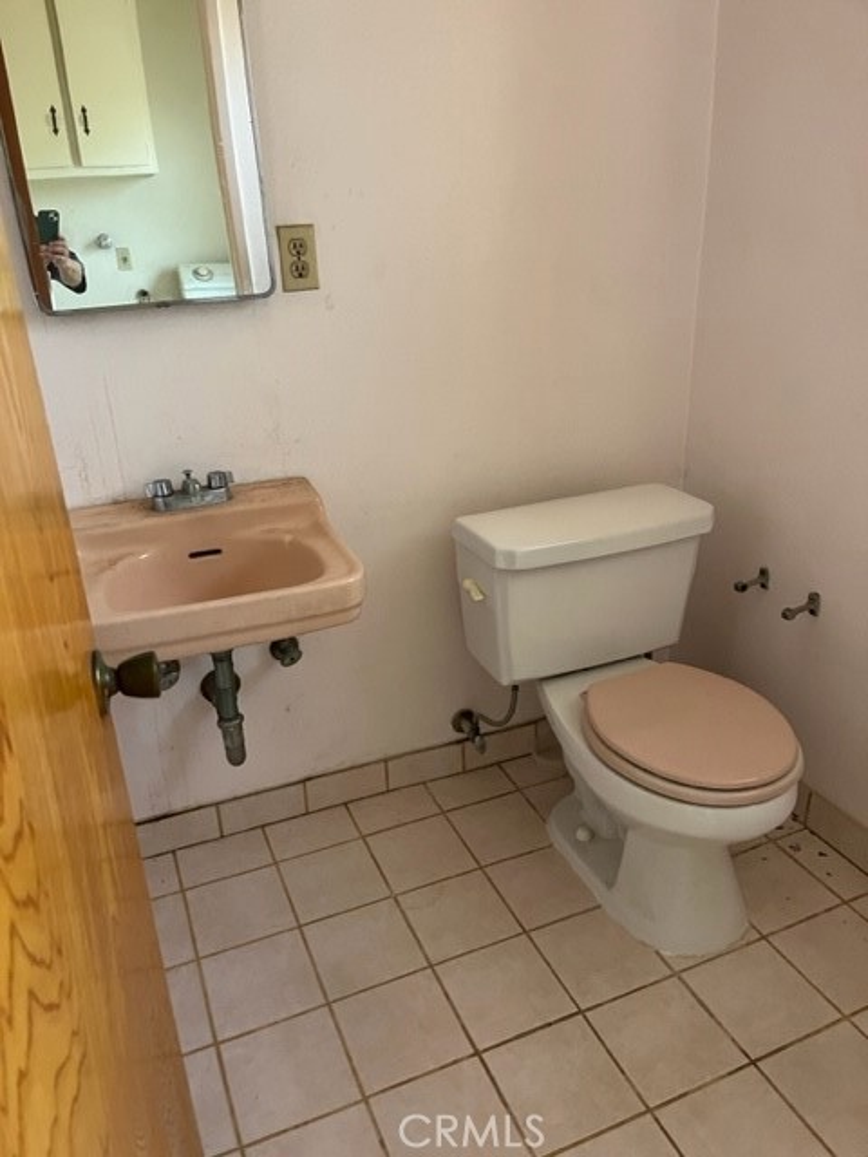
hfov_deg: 53.1
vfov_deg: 67.3
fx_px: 869
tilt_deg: -22.1
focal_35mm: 26
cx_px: 434
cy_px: 578
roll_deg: +1.7
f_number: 1.6
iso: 500
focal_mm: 5.1
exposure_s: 1/60
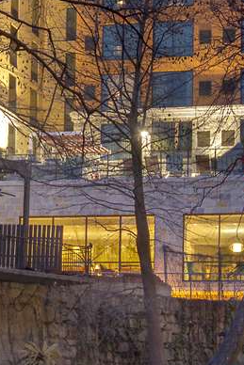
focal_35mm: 116
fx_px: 1178
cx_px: -30
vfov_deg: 17.6
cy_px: 166
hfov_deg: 11.6
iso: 250
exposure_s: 1/1.25
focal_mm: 20
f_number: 7.1
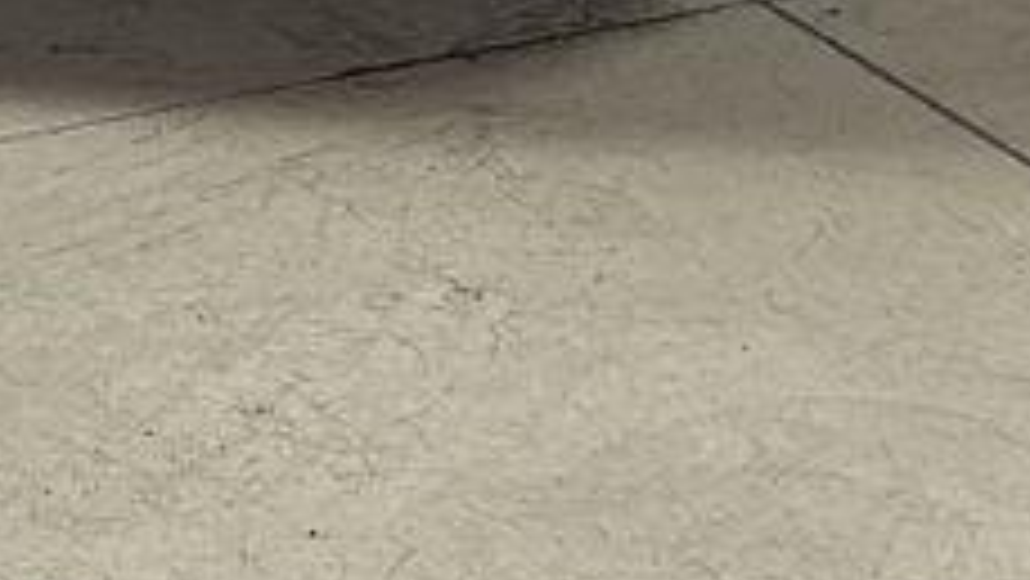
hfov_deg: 6.5
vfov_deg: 3.5
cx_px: -49
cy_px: -1753
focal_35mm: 329
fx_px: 8989
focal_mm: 6.86
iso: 80
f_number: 1.78
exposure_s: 1/100
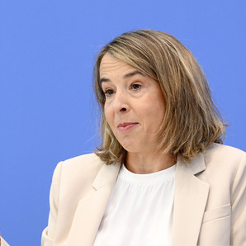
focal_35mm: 157
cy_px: 123
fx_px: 1262
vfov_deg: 11.1
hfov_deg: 11.1
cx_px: 119
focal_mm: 122
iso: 4000
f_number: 6.3
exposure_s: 1/500
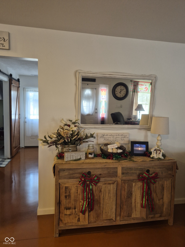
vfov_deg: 73.9
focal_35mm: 23
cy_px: 124
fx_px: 164
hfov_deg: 58.9
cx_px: 92
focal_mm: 5.4
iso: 250
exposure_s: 1/120
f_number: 1.8
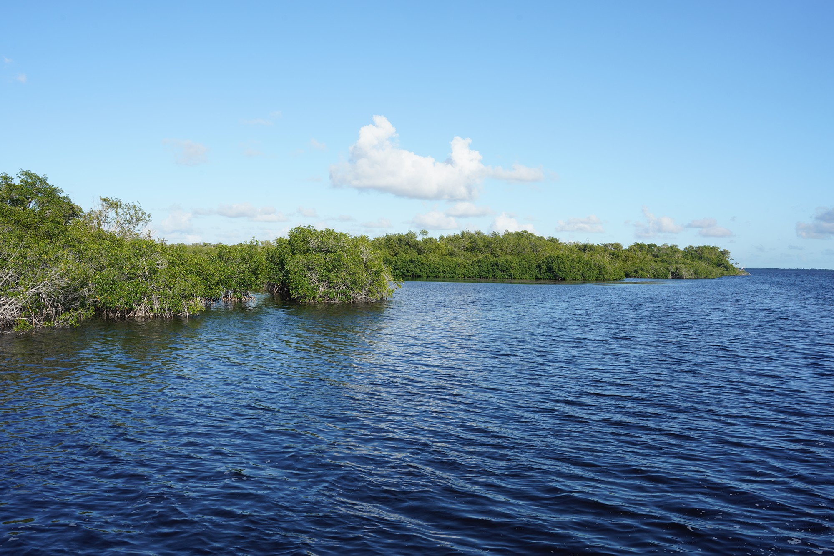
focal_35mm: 31
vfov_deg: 42.3
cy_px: 278
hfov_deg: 60.3
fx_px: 718
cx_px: 417
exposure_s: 1/100
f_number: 13
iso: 100
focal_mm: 31
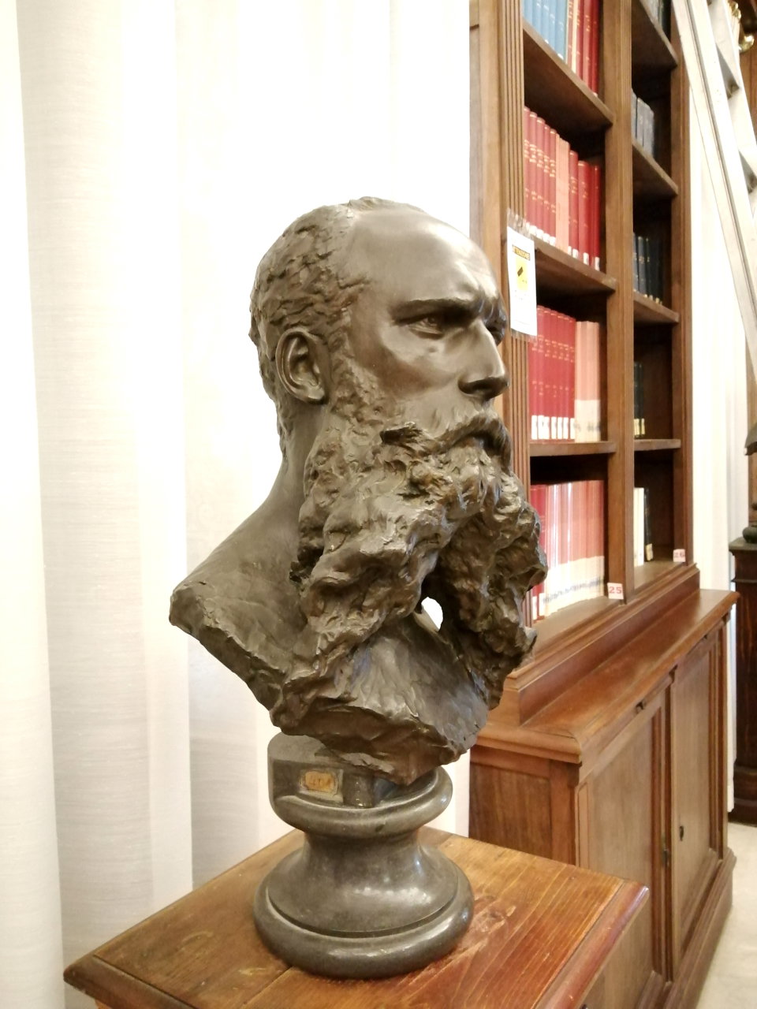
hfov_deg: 53.1
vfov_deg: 67.3
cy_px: 504
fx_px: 758
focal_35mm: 26
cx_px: 378
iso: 1250
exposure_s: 1/12.5
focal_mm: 3.46
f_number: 1.8
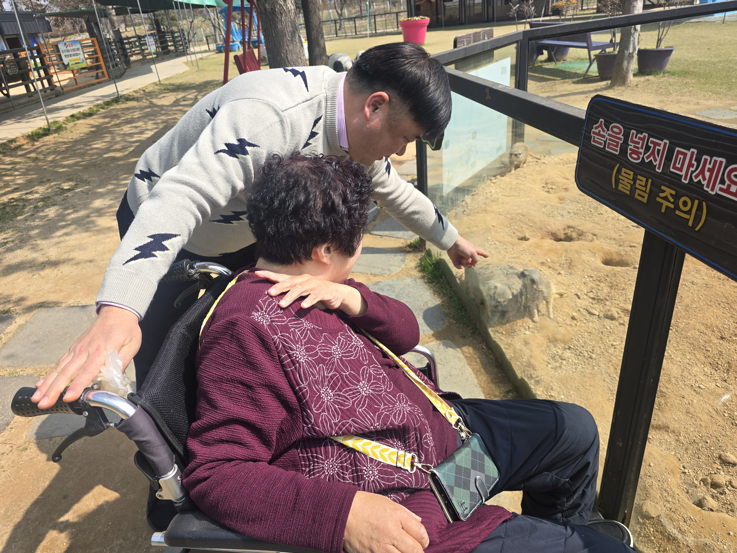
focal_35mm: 23
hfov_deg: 73.9
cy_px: 276
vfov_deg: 58.9
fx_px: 490
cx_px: 368
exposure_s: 1/465
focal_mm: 6.3
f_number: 1.7
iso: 12
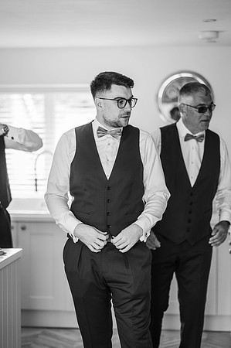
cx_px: 116
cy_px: 174
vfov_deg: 23.9
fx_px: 820
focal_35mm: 85
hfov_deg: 16.0
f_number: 1.8
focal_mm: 85
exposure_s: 1/200
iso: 220
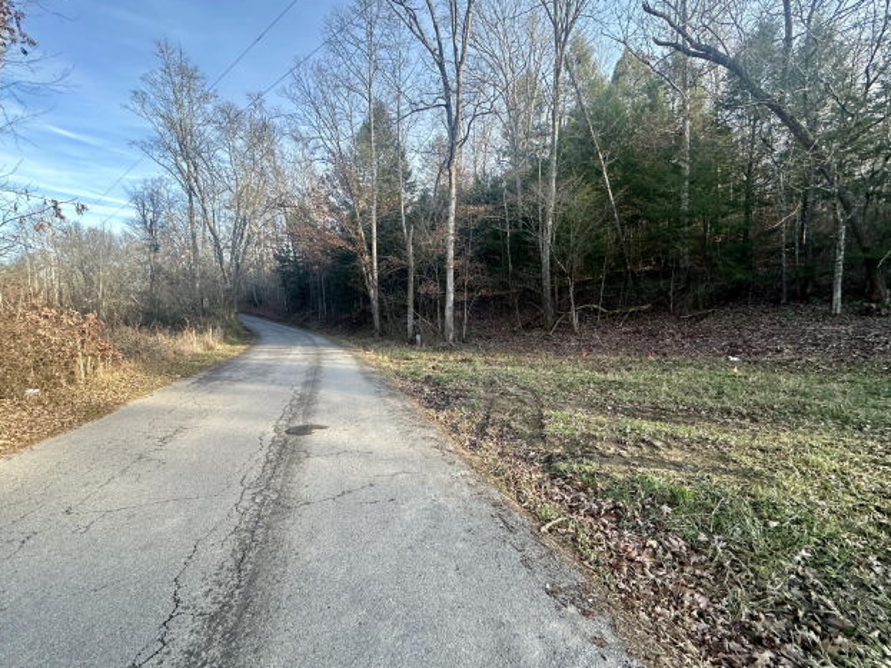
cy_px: 349
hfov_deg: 98.2
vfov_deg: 81.7
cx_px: 448
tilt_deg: +1.8
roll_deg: -0.2
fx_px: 386
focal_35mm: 15
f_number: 2.2
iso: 40
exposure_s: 1/120
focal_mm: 2.22
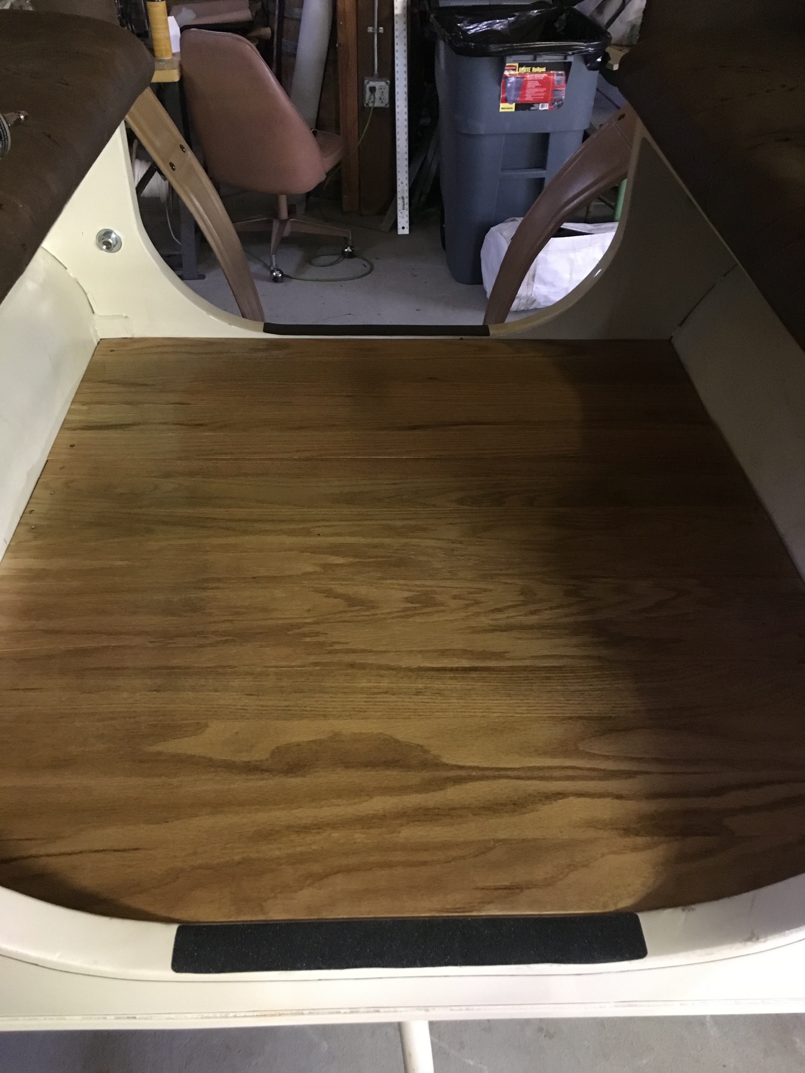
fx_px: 899
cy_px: 536
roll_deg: +0.0
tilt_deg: -38.1
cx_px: 402
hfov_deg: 48.2
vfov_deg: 61.7
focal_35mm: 29
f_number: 2.2
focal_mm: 4.15
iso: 250
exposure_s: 1/15
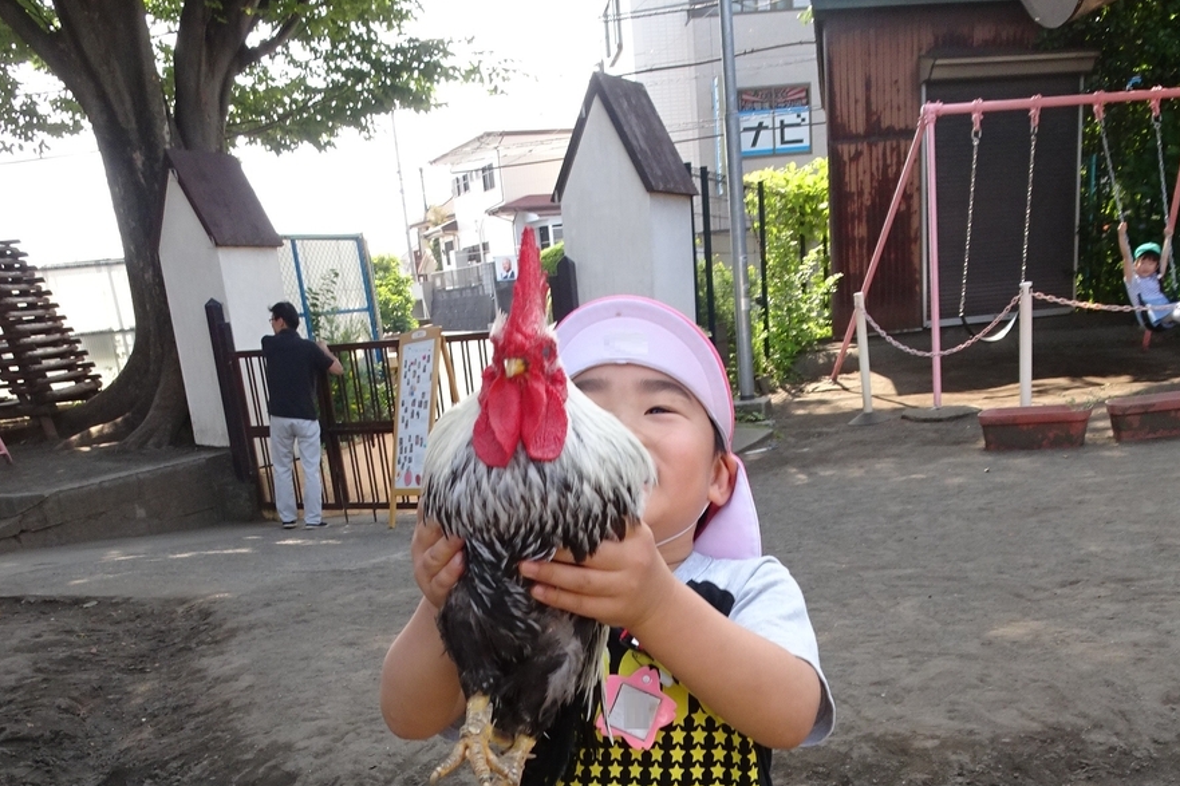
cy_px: 712
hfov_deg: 55.8
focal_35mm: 34
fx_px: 1114
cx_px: 601
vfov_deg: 36.4
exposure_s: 1/250
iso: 125
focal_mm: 4.1
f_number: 3.5
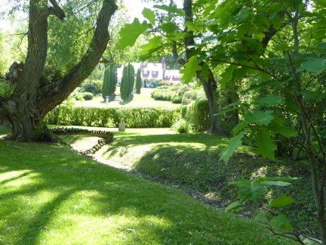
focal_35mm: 37
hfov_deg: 50.0
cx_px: 142
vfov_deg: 38.5
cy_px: 99
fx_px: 348
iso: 80
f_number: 3.3
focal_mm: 4.3
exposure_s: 1/100
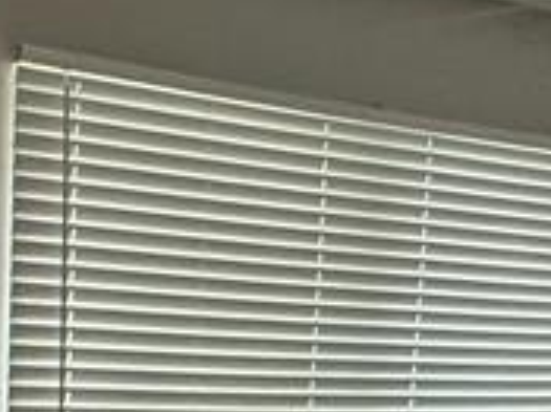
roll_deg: -5.8
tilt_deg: -12.3
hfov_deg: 22.8
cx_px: 564
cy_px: 522
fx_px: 1304
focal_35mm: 82
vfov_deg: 17.0
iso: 320
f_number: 2.2
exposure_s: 1/120
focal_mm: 2.22
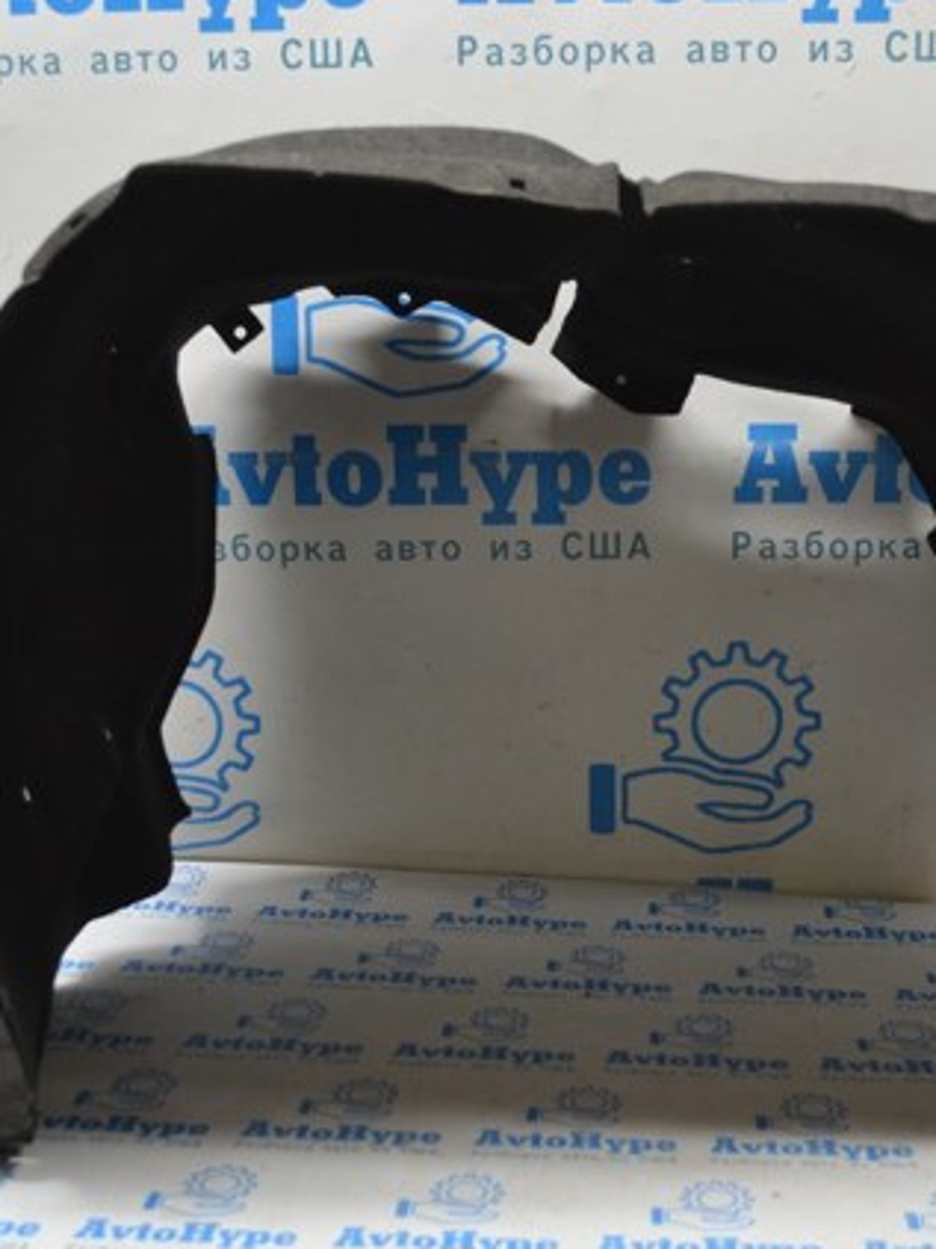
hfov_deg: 30.1
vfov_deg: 39.7
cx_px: 591
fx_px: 1731
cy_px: 626
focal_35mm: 48
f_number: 4
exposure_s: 1/60
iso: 400
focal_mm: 22
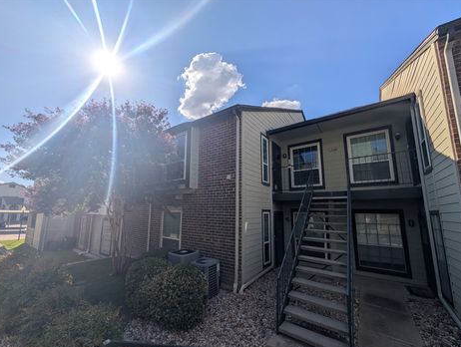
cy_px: 183
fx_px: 173
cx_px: 222
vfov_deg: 90.0
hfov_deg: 106.0
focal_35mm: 13
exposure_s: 1/11765
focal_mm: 2.02
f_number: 1.7
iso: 52
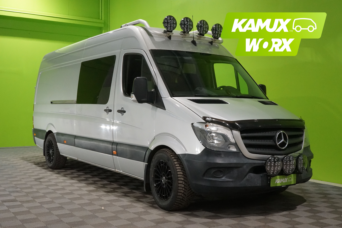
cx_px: 171
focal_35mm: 40
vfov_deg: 33.4
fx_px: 380
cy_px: 114
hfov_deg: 48.5
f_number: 22
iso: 6400
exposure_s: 1/25
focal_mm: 40
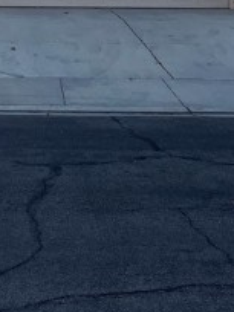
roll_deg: -1.0
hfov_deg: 14.8
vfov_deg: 18.0
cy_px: -144
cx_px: -15
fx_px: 883
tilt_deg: +4.7
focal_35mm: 98
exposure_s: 1/4717
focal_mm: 5.1
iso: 32
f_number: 1.6
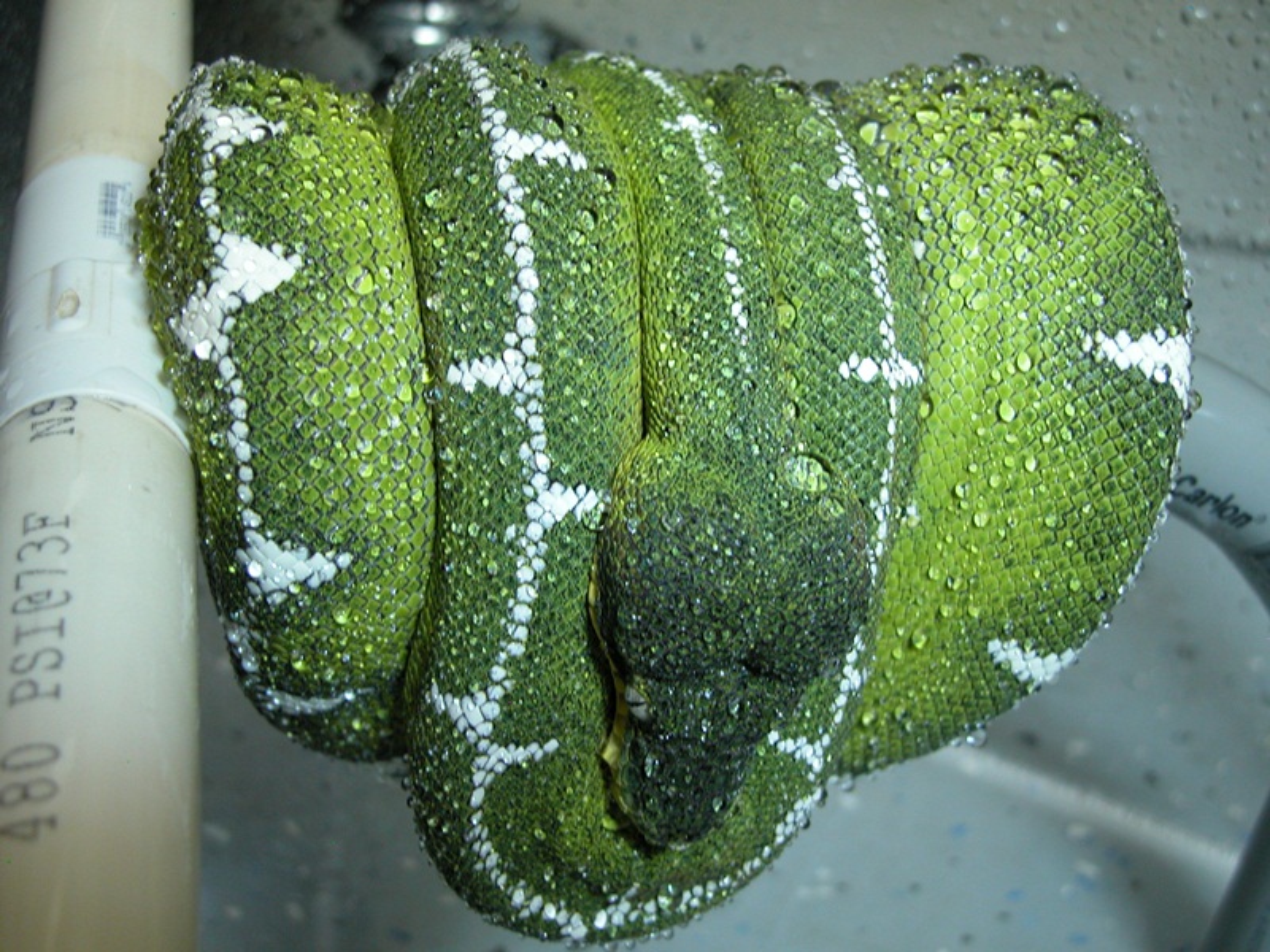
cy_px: 476
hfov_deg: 33.8
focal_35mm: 57
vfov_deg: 25.7
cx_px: 635
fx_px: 2091
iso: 226
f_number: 3.1
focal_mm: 14.7
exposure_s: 1/4.4
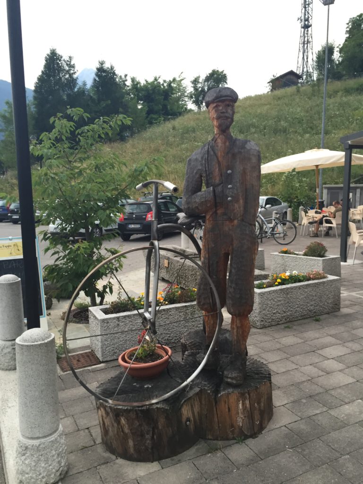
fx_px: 405
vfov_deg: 61.7
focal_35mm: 29
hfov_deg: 48.2
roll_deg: -0.1
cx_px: 182
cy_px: 242
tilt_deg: -5.8
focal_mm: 4.15
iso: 40
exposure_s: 1/30
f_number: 2.2
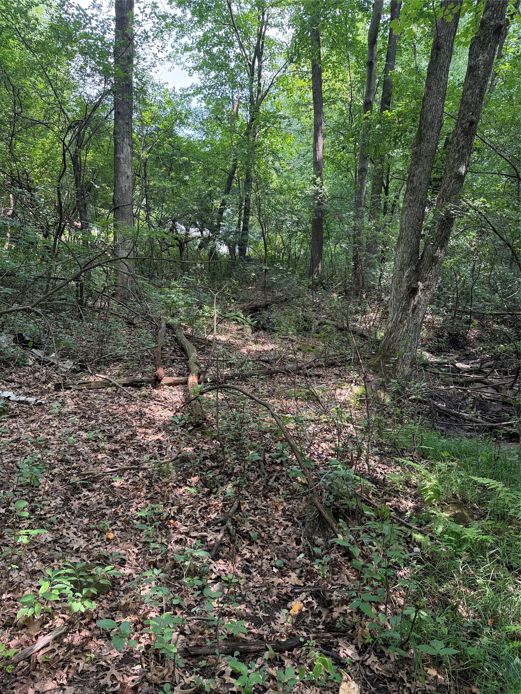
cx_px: 260
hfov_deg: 56.8
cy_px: 347
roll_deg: -2.6
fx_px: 482
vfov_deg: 71.6
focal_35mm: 24
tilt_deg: -6.9
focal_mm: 6.76
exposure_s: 1/183
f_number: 1.78
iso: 80
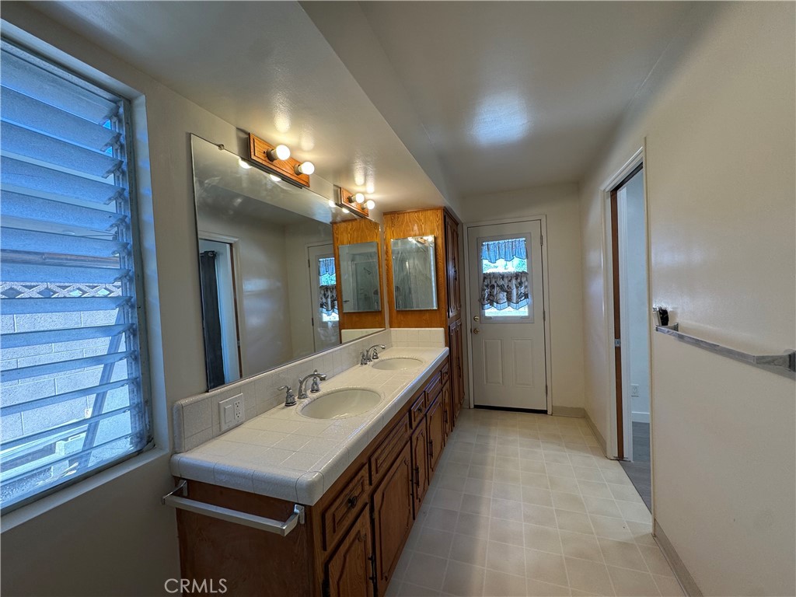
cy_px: 298
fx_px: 322
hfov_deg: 102.1
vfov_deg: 85.7
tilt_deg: -2.2
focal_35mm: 14
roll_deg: +2.0
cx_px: 398
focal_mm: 2.22
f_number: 2.2
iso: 100
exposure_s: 1/120
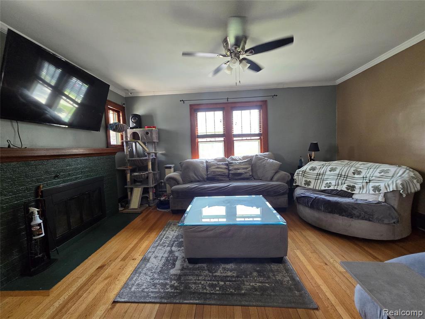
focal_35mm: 13
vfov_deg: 89.9
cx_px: 212
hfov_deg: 106.2
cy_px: 160
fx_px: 160
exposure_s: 1/100
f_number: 2.2
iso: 320
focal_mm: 2.2
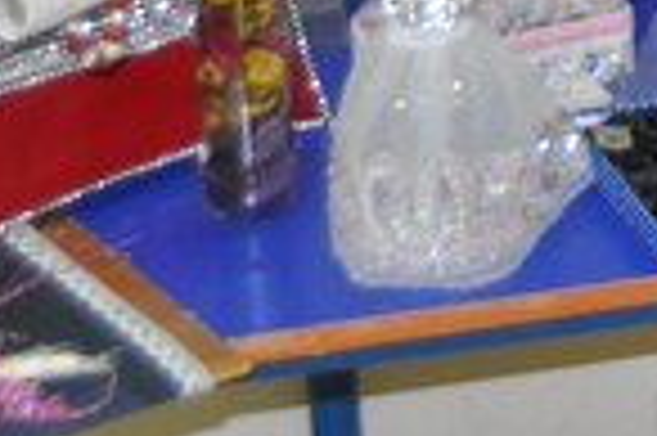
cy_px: -434
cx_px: 1210
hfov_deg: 11.2
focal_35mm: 171
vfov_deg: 7.7
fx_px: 3117
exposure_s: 1/60
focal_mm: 26
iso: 800
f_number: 4
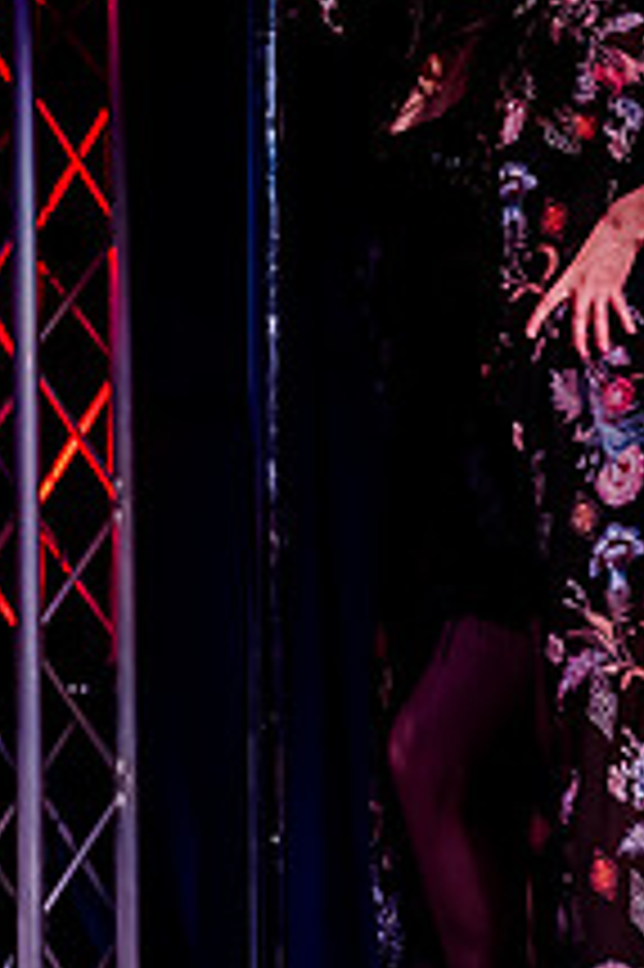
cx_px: 24
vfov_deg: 12.7
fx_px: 4354
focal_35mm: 162
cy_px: 244
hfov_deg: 8.4
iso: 4000
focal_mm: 38
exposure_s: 1/125
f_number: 2.8
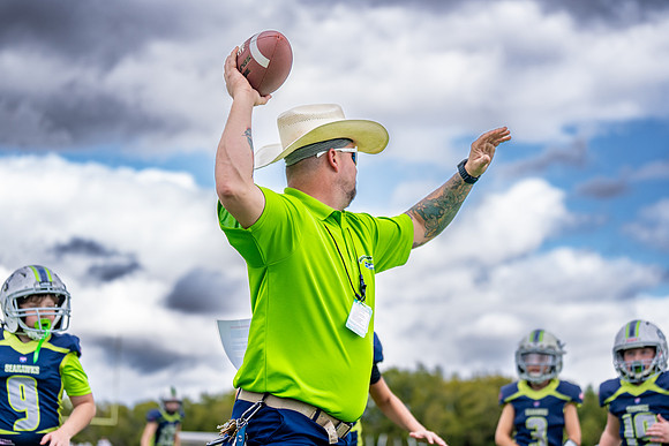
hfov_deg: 27.3
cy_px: 213
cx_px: 340
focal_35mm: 74
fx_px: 1377
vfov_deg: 18.4
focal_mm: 70
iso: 320
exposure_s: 1/2500
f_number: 2.8
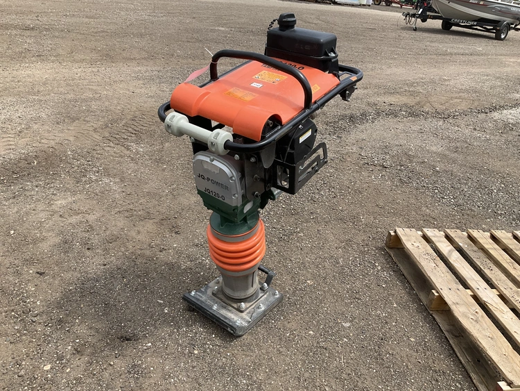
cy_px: 196
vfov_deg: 48.3
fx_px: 436
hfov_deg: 61.6
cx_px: 260
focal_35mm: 29
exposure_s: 1/1451
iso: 25
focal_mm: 3
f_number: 1.8
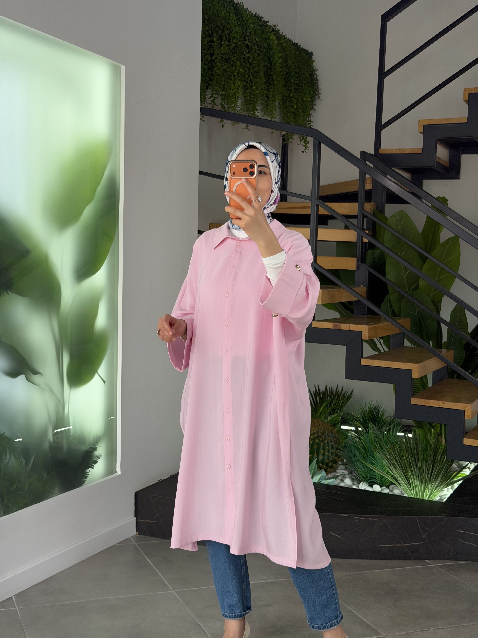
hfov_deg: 30.3
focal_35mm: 48
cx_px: 239
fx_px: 884
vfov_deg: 39.7
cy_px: 319
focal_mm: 6.76
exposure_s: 1/373
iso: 64
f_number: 1.78
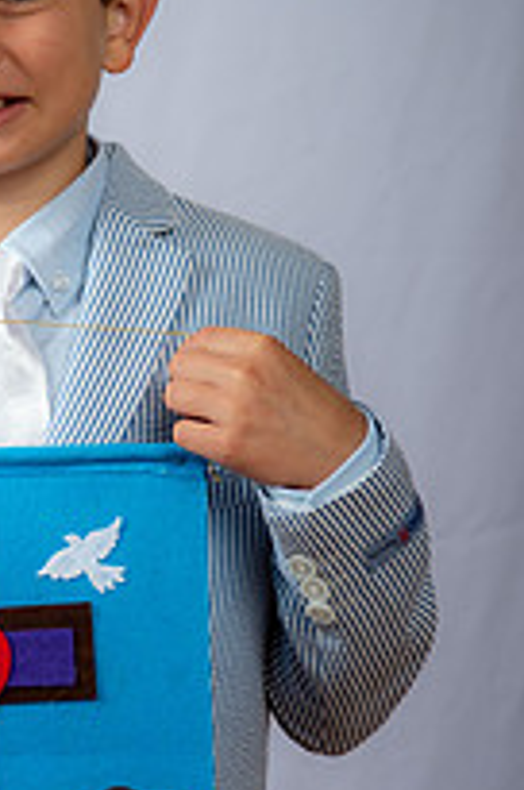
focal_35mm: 145
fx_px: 3176
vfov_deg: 14.2
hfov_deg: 9.4
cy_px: 389
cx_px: 60
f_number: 6.3
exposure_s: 1/200
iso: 250
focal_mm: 66
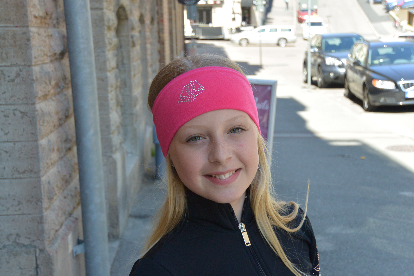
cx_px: 207
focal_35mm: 61
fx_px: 701
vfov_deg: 22.3
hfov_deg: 32.9
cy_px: 138
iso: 160
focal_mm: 22.9
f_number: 5
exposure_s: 1/200
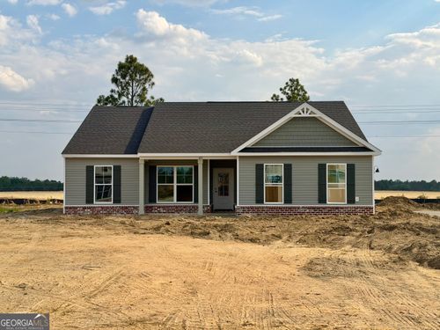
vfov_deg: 30.3
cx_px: 220
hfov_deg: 39.7
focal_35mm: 48
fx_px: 610
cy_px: 165
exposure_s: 1/3226
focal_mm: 6.76
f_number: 1.78
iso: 80
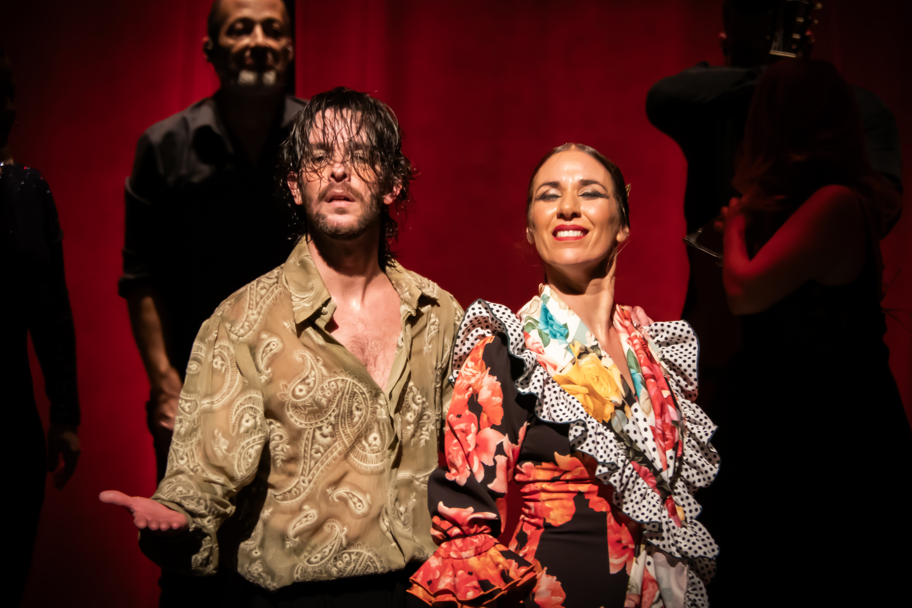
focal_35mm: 471
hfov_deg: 4.4
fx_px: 11931
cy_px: 304
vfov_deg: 2.9
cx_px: 456
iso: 2000
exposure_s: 1/40
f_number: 4.5
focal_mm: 172.8
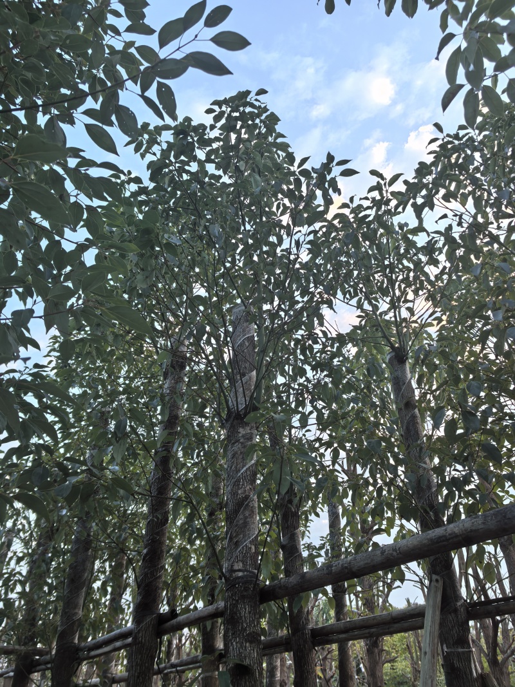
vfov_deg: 65.3
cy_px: 344
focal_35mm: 27
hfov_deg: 51.3
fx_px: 536
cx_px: 258
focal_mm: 5.75
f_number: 2
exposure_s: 1/251
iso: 50
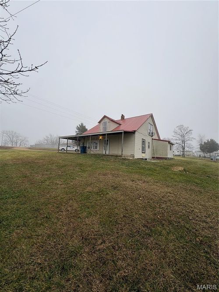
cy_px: 146
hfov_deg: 85.7
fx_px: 118
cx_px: 110
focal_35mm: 14
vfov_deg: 102.1
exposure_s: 1/255
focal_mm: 2.22
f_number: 2.2
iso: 40
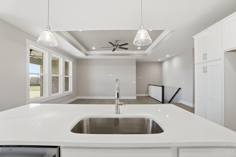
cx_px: 118
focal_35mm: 15
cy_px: 78
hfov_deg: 100.4
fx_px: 98
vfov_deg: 77.2
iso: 100
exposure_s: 1/250
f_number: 4
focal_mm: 10
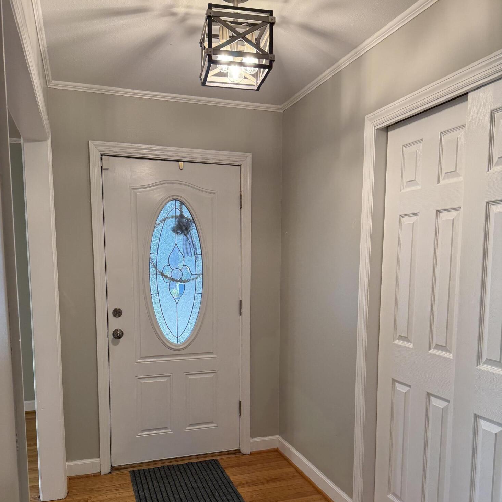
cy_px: 319
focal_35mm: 29
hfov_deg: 55.6
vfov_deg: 54.9
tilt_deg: -6.5
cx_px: 246
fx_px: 476
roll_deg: +0.0
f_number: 1.78
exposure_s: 1/60
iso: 125
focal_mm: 6.76
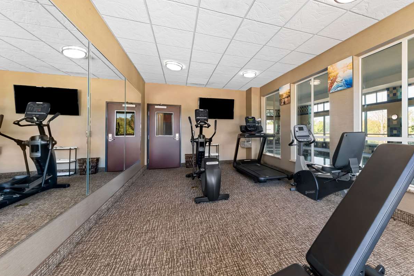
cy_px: 133
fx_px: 172
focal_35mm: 15
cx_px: 245
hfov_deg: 99.3
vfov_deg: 77.3
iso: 400
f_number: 8
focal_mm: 12
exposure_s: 1/2.5
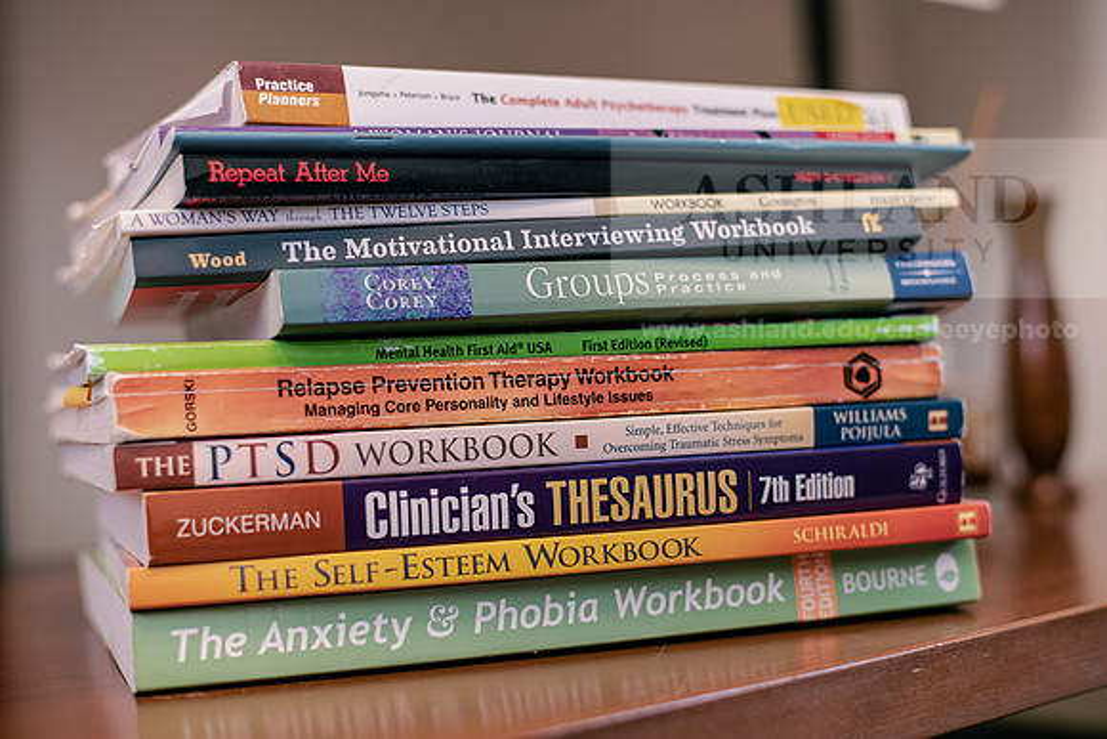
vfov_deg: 27.0
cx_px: 554
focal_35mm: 50
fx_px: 1538
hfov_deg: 39.6
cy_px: 370
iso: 500
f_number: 2.5
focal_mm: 50
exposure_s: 1/200
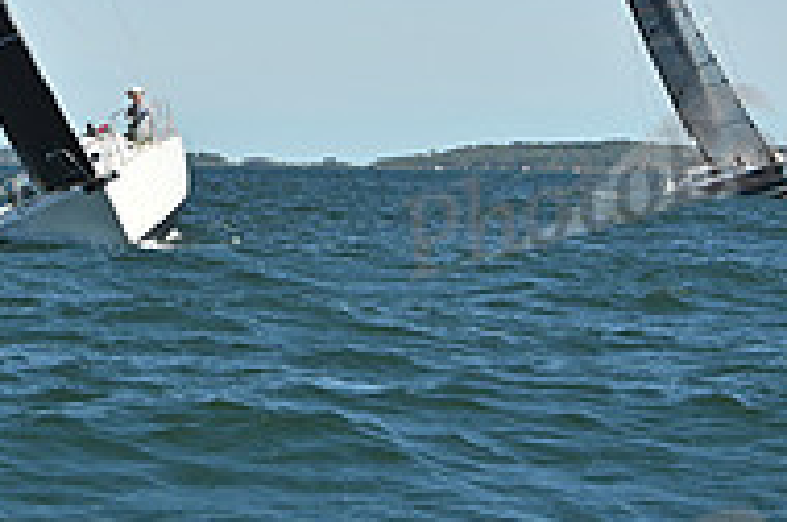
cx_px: 191
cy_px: 14
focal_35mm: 263
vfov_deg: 5.2
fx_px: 5740
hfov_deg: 7.8
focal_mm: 86
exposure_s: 1/1250
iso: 320
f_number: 8
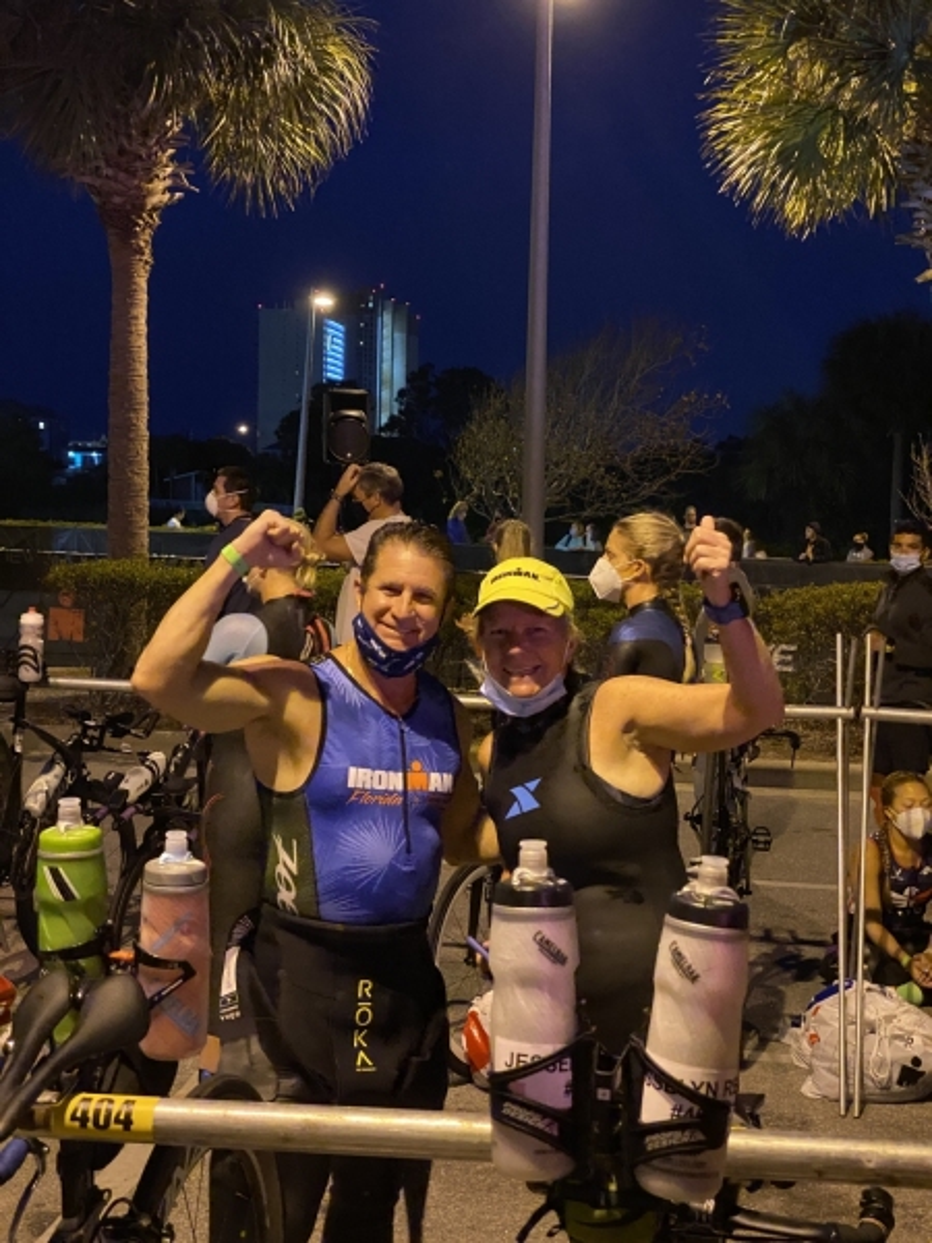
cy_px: 622
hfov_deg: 28.0
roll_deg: -0.8
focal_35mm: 52
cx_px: 466
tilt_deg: -3.3
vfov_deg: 36.8
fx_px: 1867
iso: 1250
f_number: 2
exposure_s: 1/30
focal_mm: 6
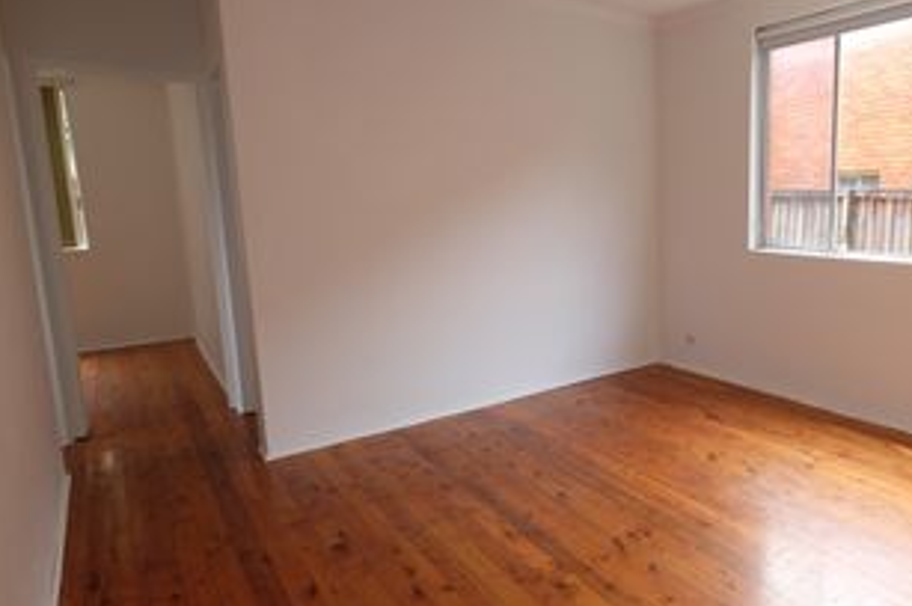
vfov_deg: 55.0
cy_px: 322
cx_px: 680
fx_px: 582
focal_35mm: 23
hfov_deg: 71.2
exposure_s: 1/52
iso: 200
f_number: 4
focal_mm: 10
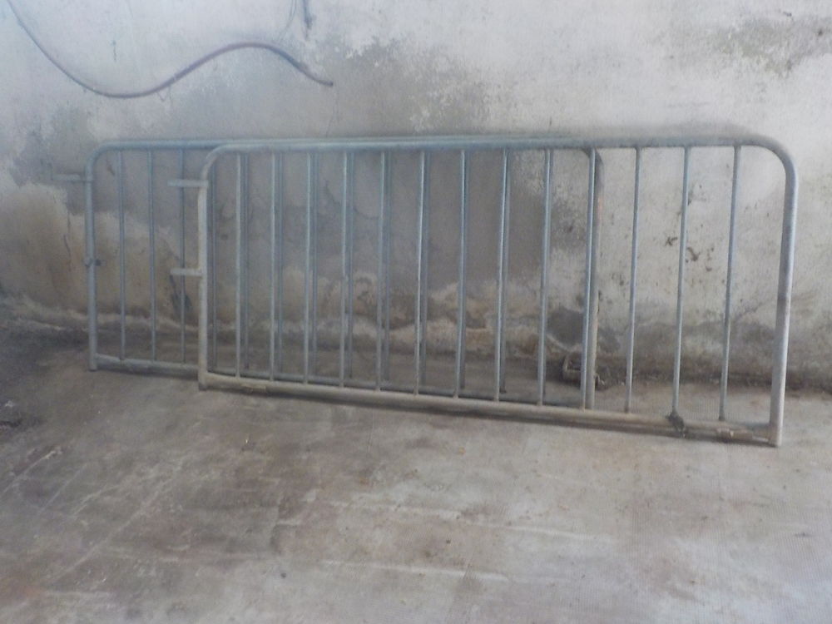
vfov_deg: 46.8
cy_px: 312
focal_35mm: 30
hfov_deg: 60.0
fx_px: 721
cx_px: 416
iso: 400
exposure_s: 1/20
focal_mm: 4.1
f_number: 3.3
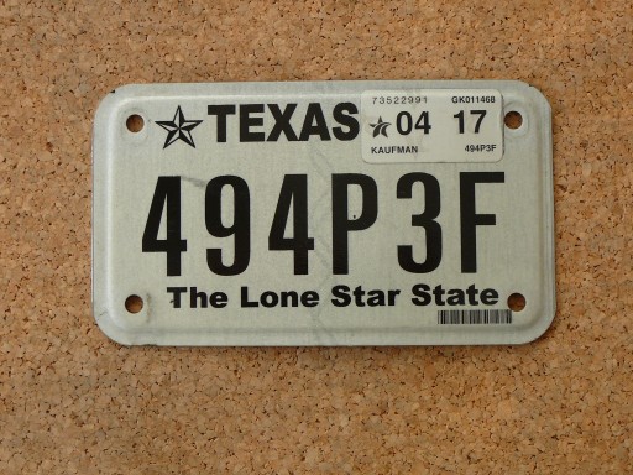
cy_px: 238
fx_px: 1079
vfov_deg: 24.8
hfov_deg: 32.7
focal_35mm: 59
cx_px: 316
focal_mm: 8.7
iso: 100
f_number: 3.5
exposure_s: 1/60
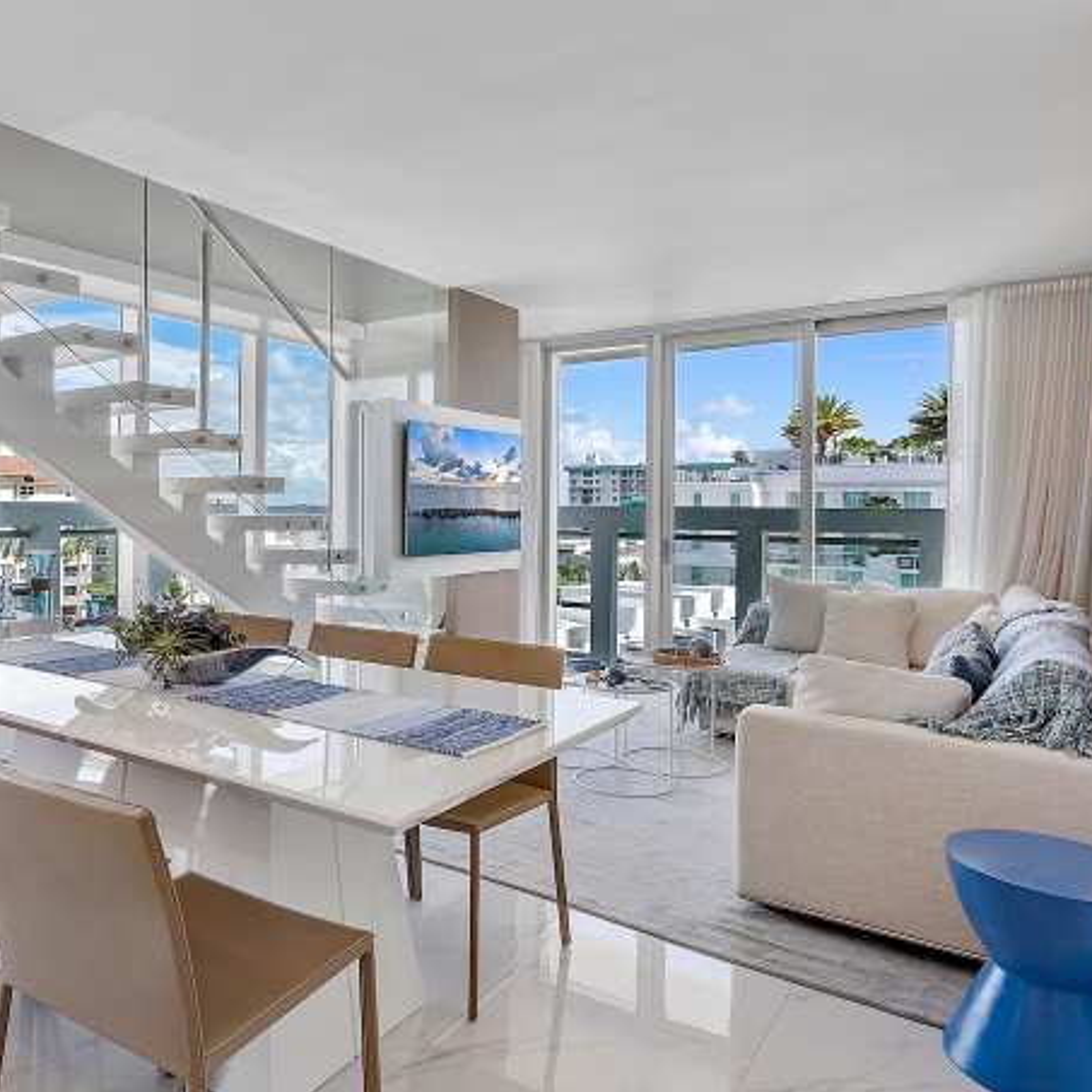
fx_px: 857
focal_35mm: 24
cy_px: 503
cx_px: 345
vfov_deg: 64.9
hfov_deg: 63.0
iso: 640
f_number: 8
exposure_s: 1/200
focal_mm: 16
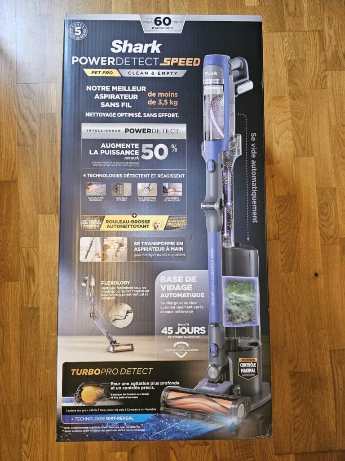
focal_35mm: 23
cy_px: 230
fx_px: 306
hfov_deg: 58.9
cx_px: 172
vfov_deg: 73.9
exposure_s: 1/120
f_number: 1.7
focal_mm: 6.3
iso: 800
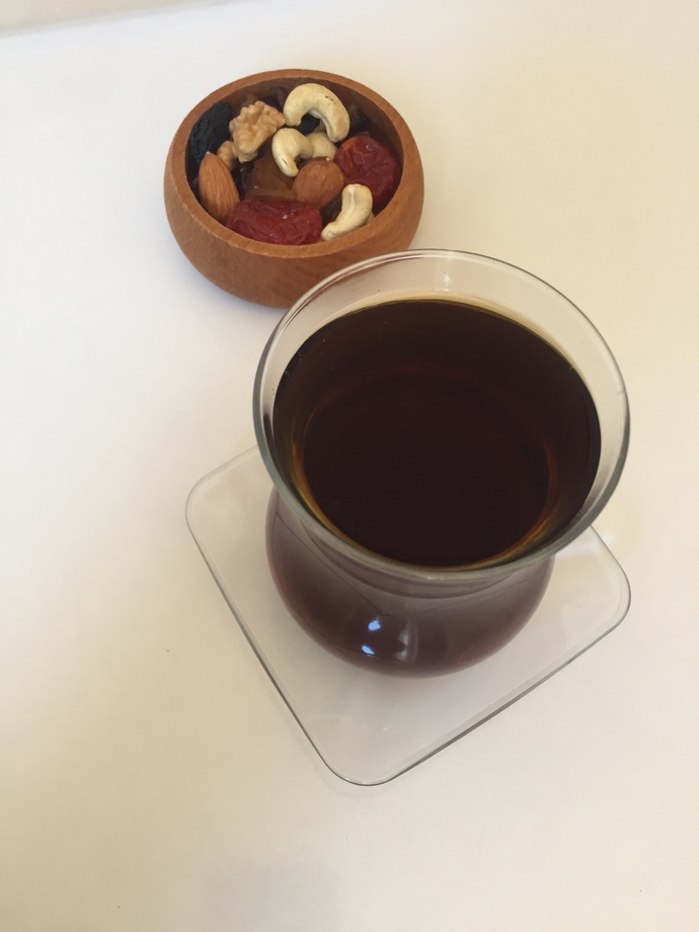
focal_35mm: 29
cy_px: 466
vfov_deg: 61.7
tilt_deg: -63.3
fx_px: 781
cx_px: 350
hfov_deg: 48.2
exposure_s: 1/33
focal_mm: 4.15
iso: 100
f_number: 2.2
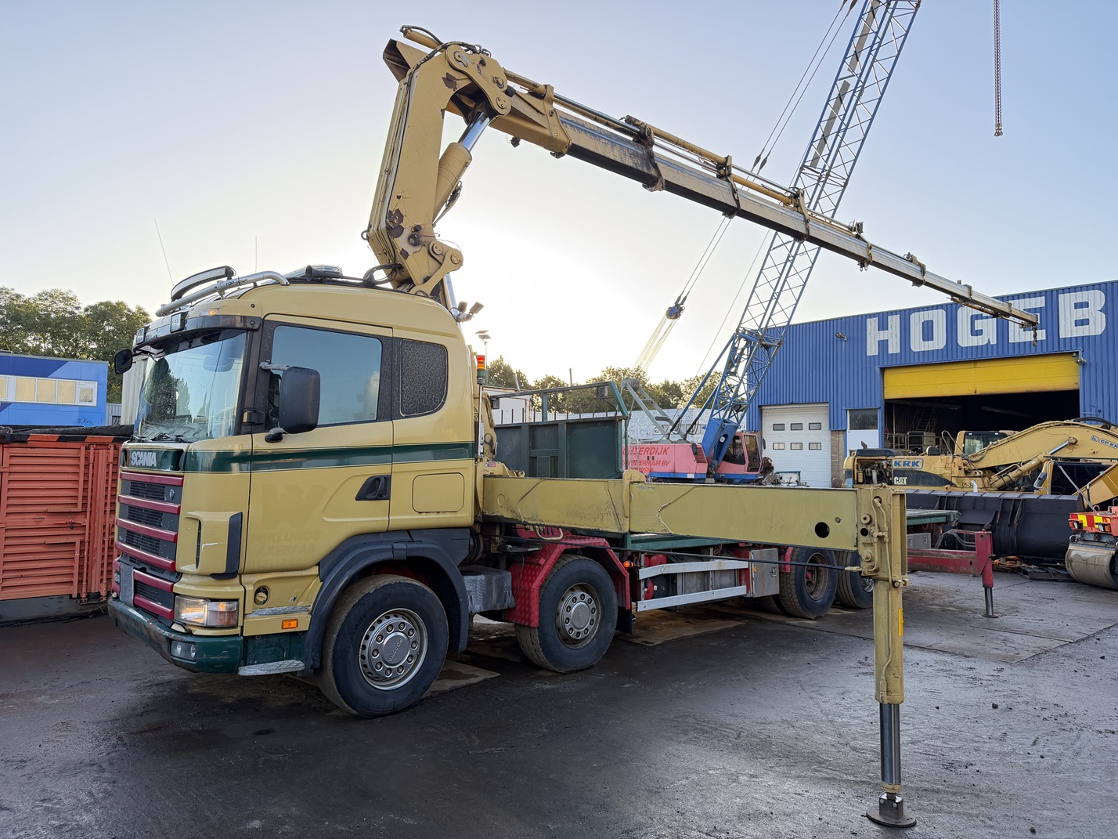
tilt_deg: +3.4
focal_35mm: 24
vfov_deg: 56.8
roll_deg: -1.2
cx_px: 559
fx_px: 775
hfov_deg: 71.6
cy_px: 420
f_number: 1.78
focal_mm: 6.76
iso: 100
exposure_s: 1/315
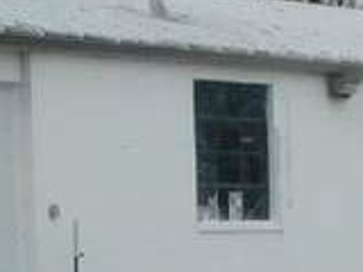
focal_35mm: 184
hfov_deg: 10.5
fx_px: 1930
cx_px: -116
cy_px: 372
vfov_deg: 8.0
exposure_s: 1/160
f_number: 3
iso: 125
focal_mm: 4
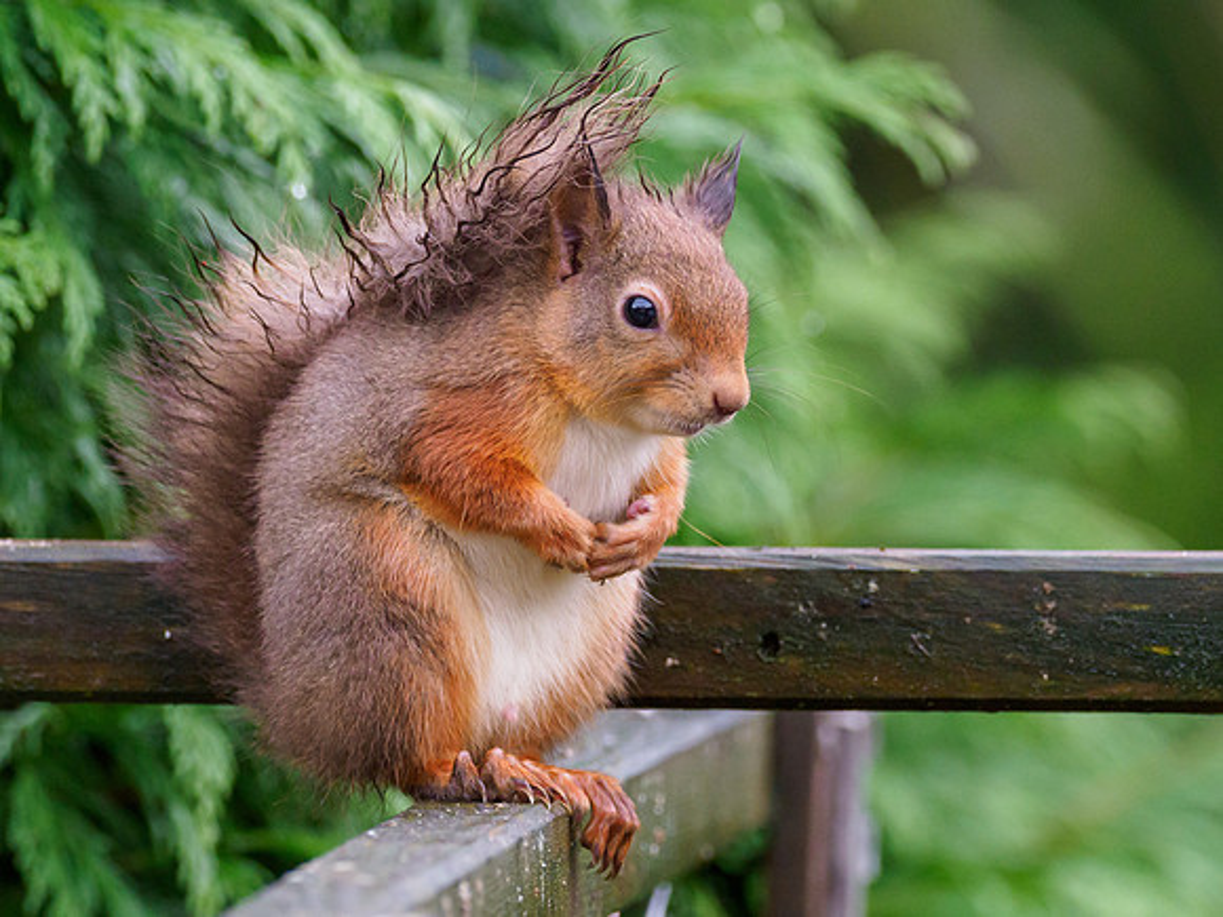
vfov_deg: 1.7
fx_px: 30174
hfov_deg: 2.3
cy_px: 338
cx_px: 672
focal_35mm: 854
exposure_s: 1/320
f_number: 4.5
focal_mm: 300
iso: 1600
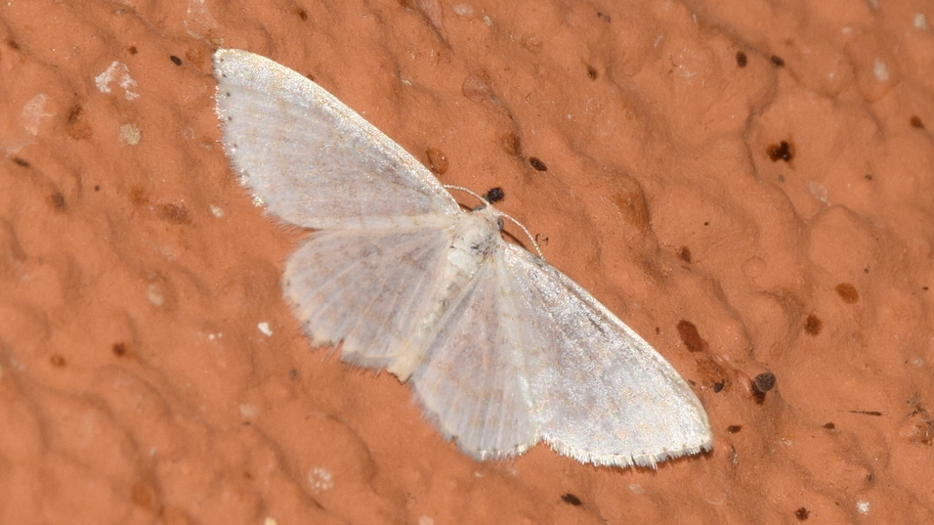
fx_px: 5471
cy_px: 264
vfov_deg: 5.5
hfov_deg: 9.8
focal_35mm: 221
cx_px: 468
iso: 400
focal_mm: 140
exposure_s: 1/160
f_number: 16
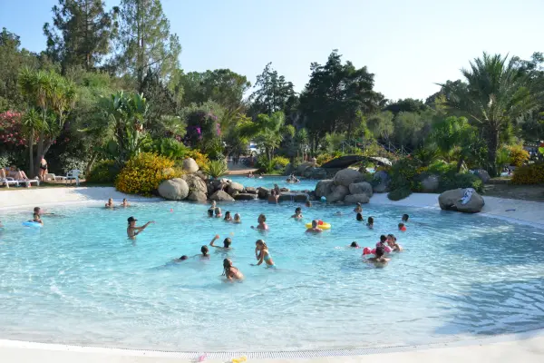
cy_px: 182
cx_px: 272
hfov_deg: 53.1
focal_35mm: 36
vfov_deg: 36.9
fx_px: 544
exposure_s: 1/1600
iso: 640
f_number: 7.1
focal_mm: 24
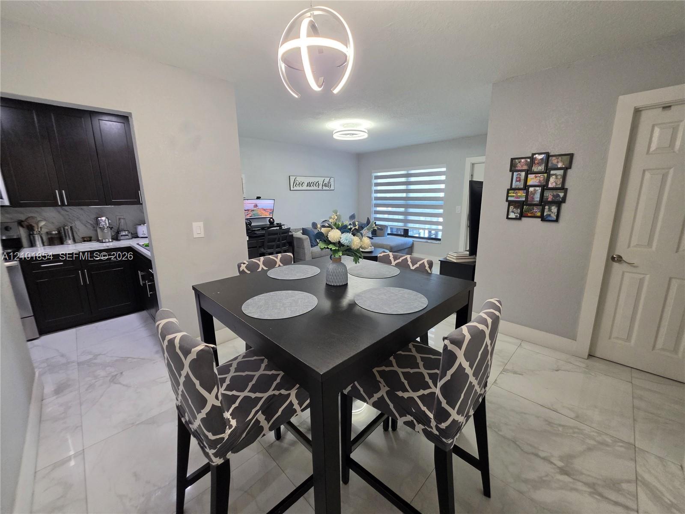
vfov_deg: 89.9
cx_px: 342
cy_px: 257
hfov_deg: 106.2
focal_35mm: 13
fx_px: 257
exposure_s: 1/120
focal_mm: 2.2
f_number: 1.9
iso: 320
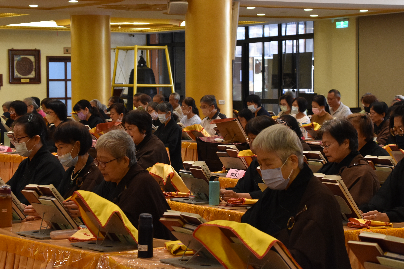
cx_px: 176
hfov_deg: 20.6
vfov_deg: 13.8
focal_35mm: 99
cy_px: 93
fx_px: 1111
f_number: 5.6
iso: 1600
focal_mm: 50
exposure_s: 1/125
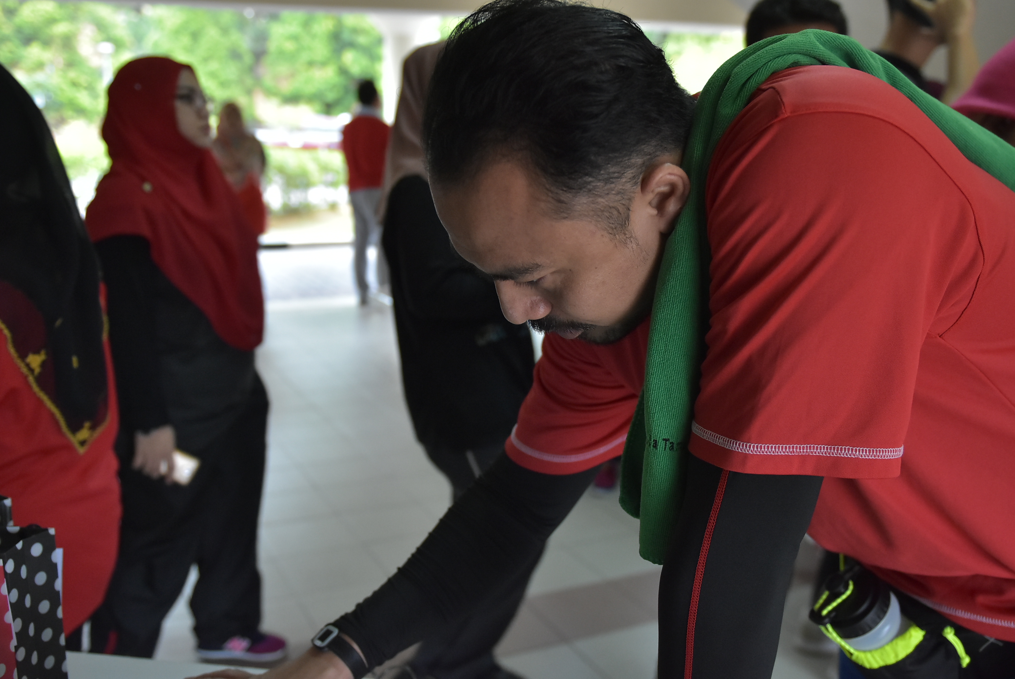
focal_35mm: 36
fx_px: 1016
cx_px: 508
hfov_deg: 53.1
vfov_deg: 36.9
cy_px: 340
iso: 1600
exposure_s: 1/200
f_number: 2.8
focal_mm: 24
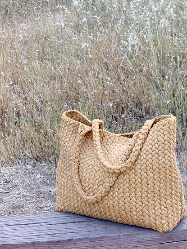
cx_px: 105
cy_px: 126
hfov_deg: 38.6
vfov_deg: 50.2
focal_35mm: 37
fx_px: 267
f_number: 2.2
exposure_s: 1/121
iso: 32
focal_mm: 2.87
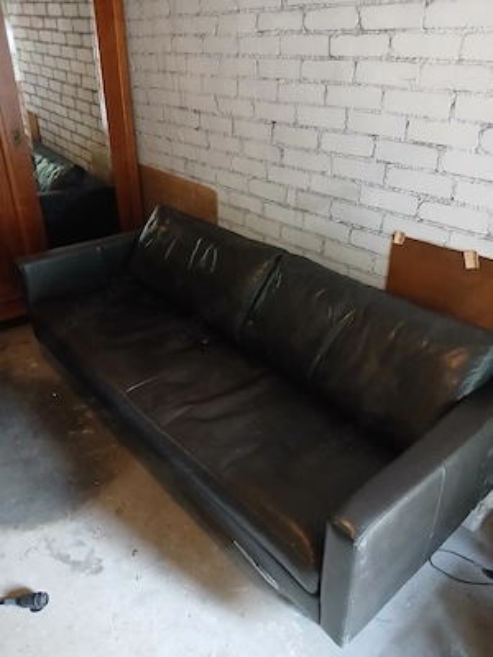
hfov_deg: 53.1
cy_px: 328
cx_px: 246
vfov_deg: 67.3
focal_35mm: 26
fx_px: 494
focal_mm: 3.98
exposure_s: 1/20
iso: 500
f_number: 1.8
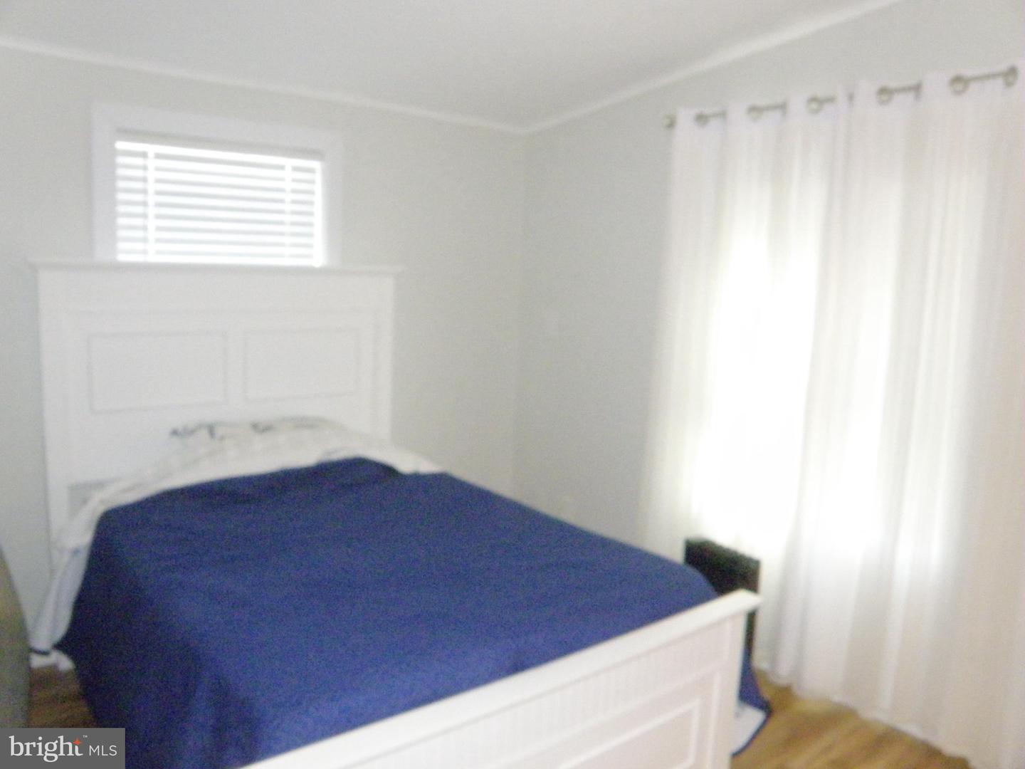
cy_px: 384
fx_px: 770
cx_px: 512
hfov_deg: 67.3
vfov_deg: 53.1
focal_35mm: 26
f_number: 5.6
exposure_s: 1/40
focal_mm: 4.6
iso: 800
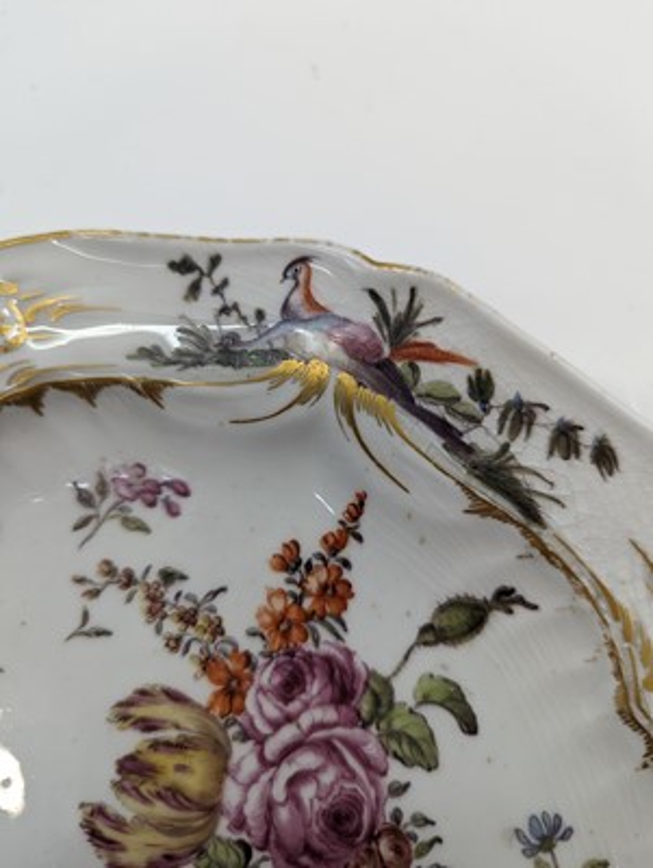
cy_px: 434
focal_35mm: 24
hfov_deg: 56.9
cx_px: 326
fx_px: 602
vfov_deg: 71.5
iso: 289
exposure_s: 1/462
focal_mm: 6.81
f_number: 1.85
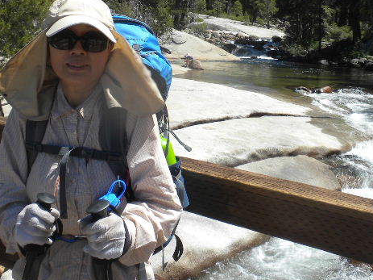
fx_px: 689
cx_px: 226
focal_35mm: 64
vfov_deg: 22.6
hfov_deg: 30.2
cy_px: 52
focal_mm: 6.6
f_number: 10
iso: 64
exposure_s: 1/87.5
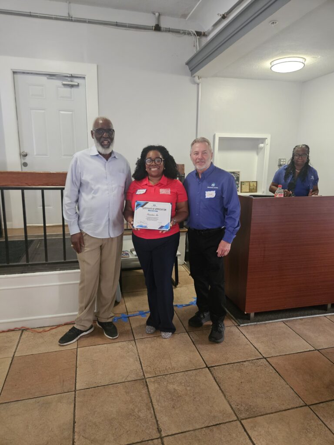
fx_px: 296
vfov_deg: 73.9
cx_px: 167
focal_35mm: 23
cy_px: 222
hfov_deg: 58.9
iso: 1000
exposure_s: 1/120
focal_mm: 5.4
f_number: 1.8
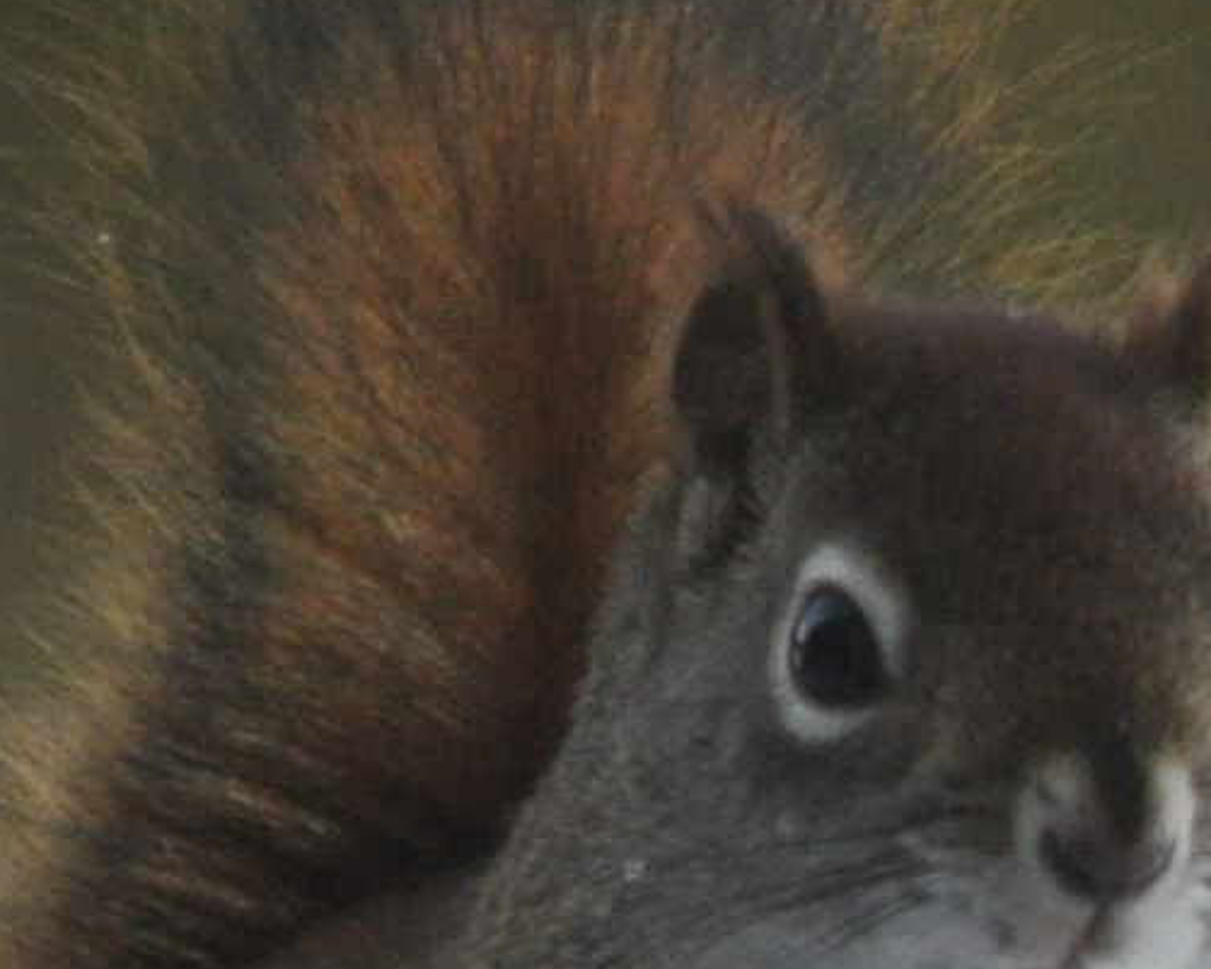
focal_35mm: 1079
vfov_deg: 1.4
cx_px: 689
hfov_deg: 1.8
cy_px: 1012
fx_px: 38680
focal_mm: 200
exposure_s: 1/4000
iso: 1250
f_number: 5.6
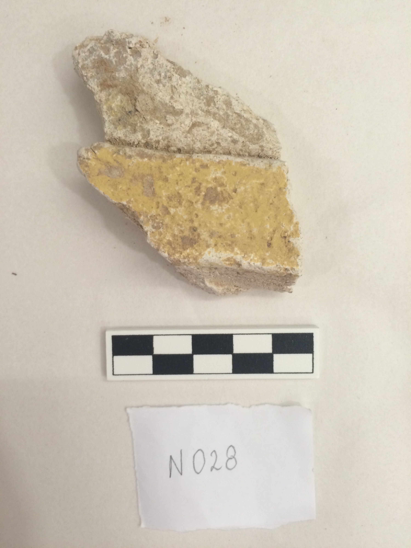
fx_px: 459
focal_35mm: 29
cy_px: 274
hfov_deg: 48.2
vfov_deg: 61.7
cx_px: 206
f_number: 2.2
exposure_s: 1/30
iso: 80
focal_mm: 4.15
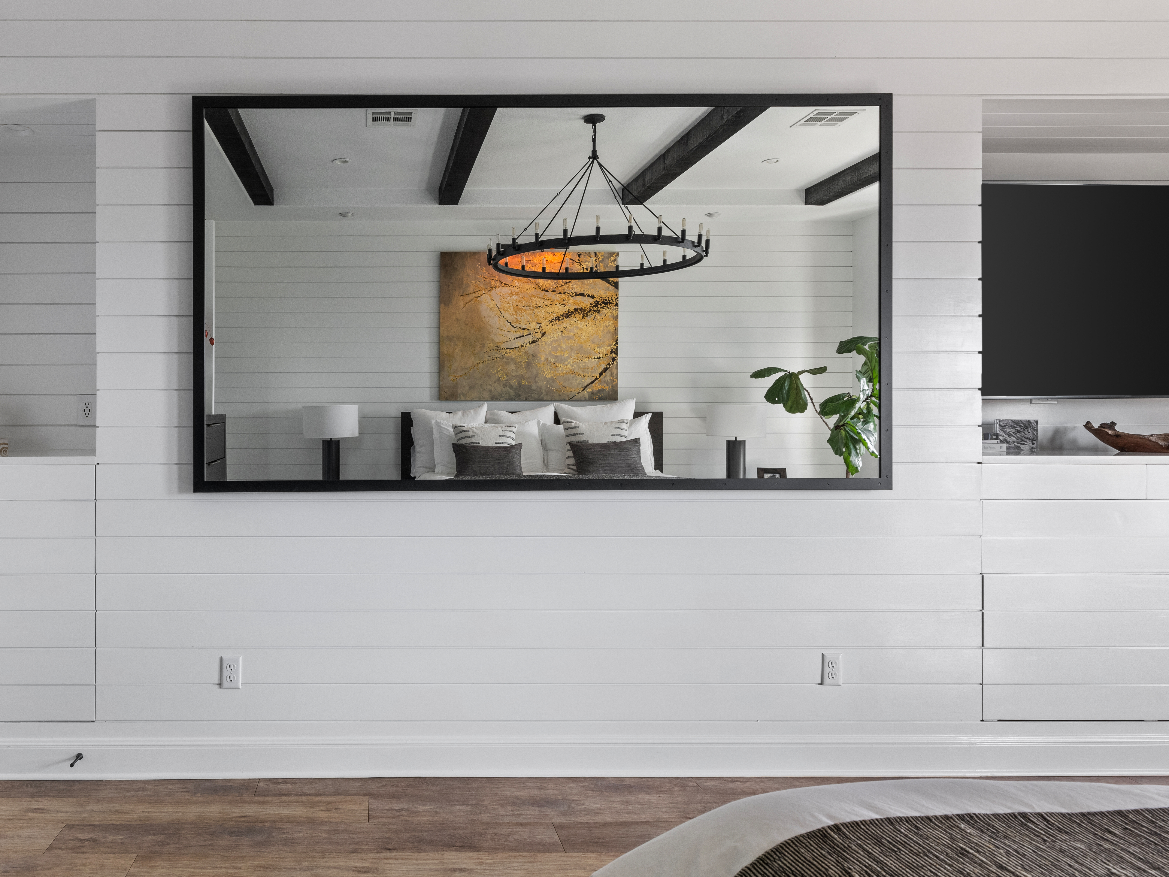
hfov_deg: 69.3
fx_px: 811
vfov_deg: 56.8
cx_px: 380
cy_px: 435
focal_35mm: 24
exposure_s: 1/2.5
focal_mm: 20
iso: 400
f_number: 13
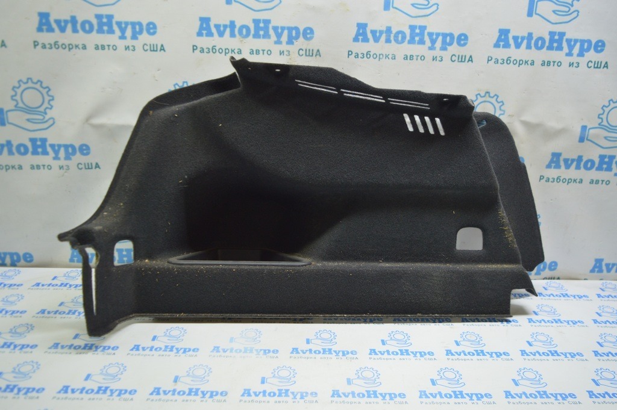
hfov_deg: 62.0
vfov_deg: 43.5
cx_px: 308
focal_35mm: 30
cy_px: 205
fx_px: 514
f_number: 3.5
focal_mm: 20
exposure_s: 1/40
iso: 400
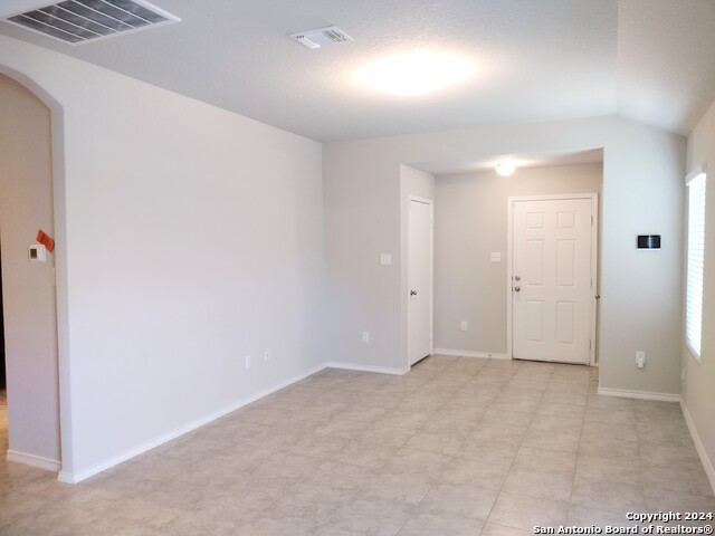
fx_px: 558
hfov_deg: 65.3
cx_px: 358
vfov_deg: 51.4
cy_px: 268
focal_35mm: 27
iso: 369
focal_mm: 4.71
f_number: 1.7
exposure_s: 1/40
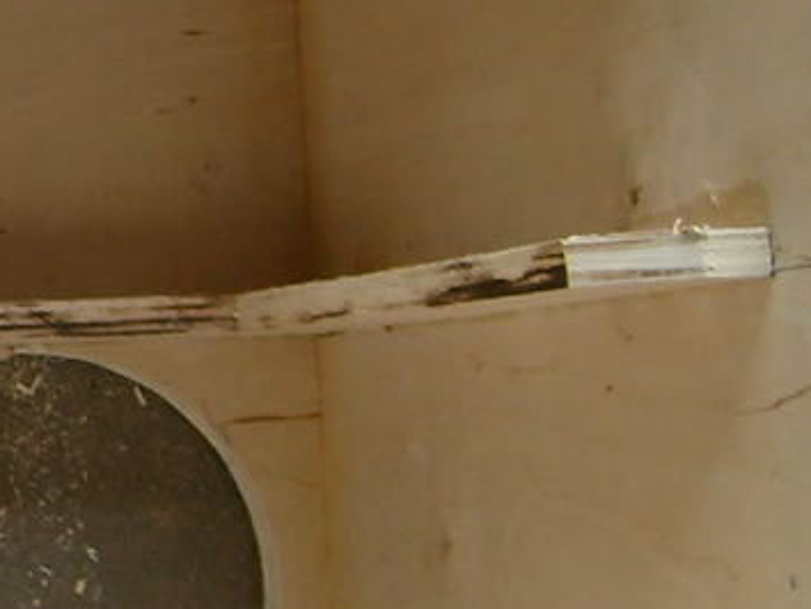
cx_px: -444
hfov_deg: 11.9
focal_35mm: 158
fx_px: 3704
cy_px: 69
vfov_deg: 9.4
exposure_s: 1/90
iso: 80
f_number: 2.8
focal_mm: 5.8
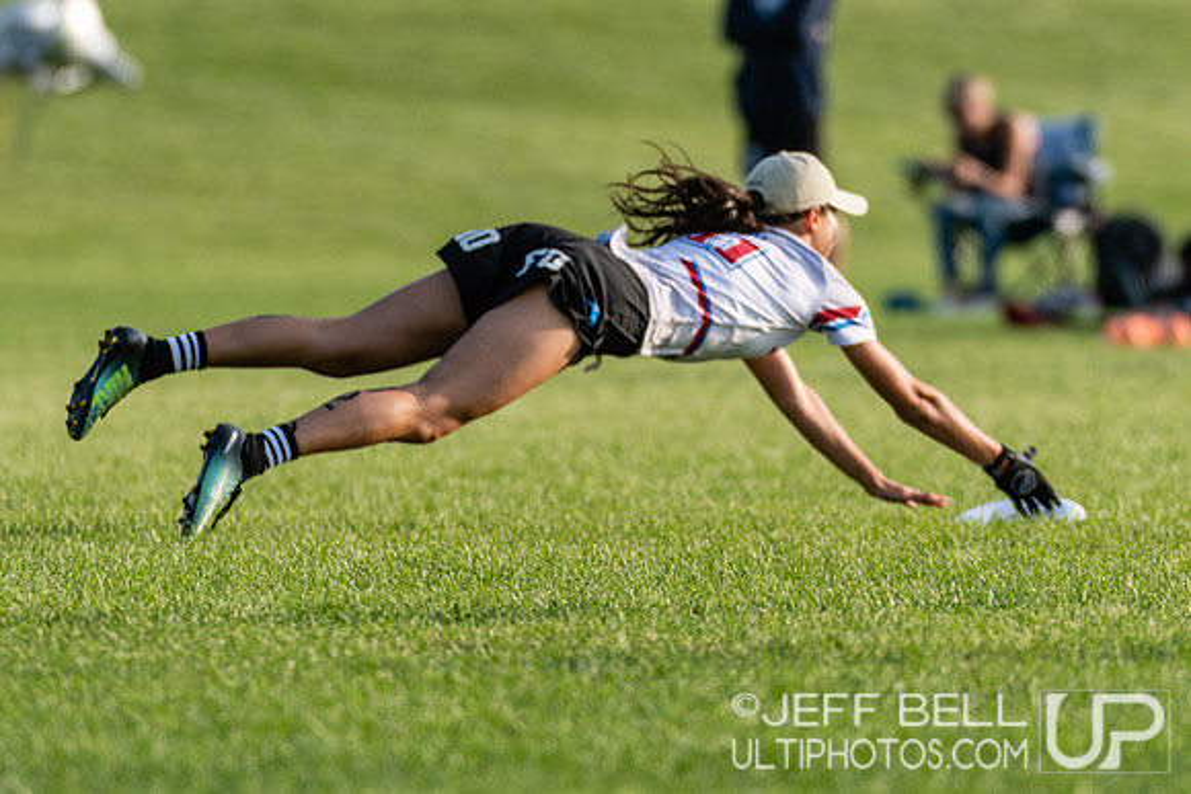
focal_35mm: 707
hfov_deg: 2.9
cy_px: 190
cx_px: 645
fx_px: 23392
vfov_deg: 1.9
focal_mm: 310
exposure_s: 1/1250
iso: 200
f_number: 4
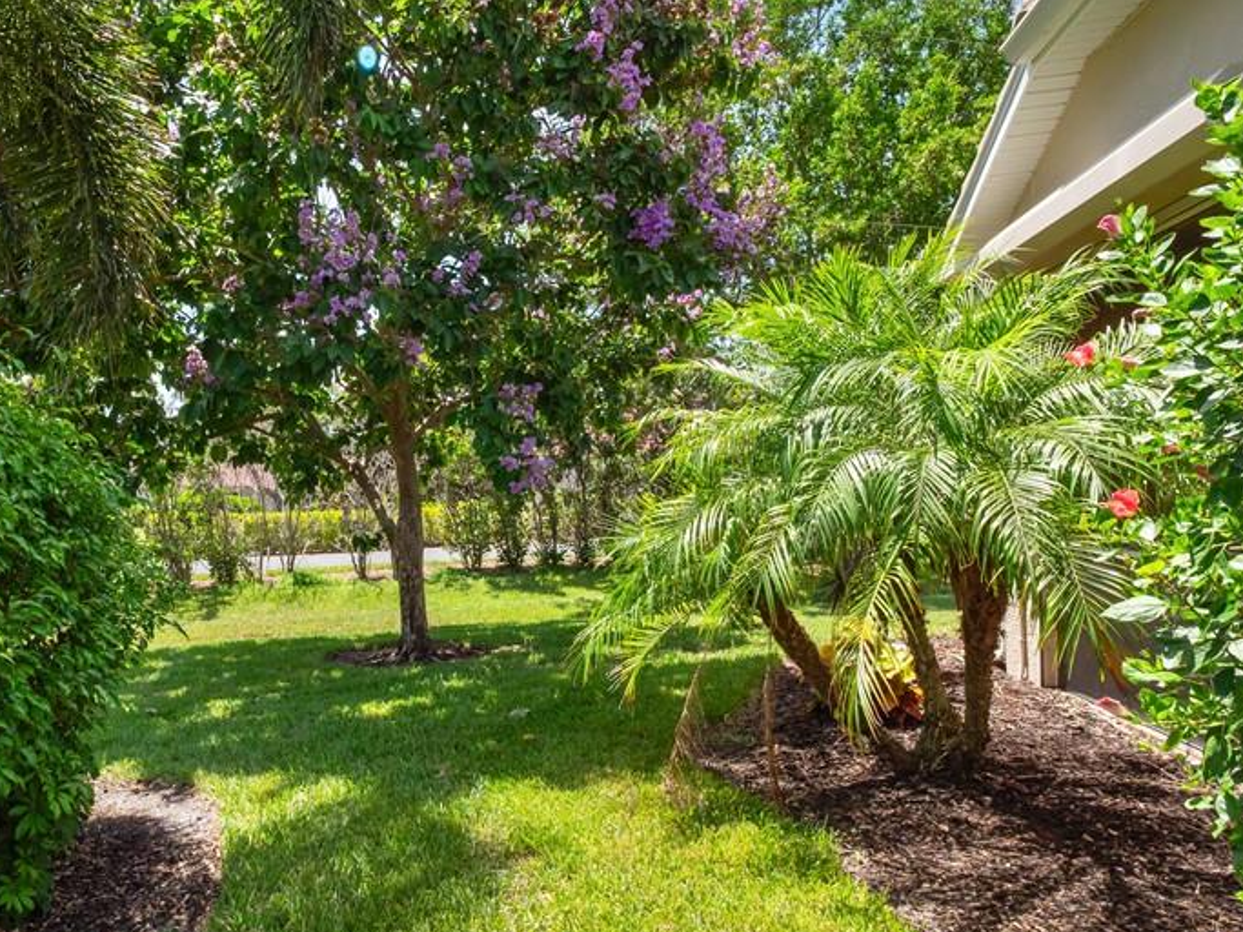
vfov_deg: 63.4
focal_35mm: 21
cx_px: 470
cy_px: 493
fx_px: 754
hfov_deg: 77.6
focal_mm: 7
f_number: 7.1
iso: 200
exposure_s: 1/320
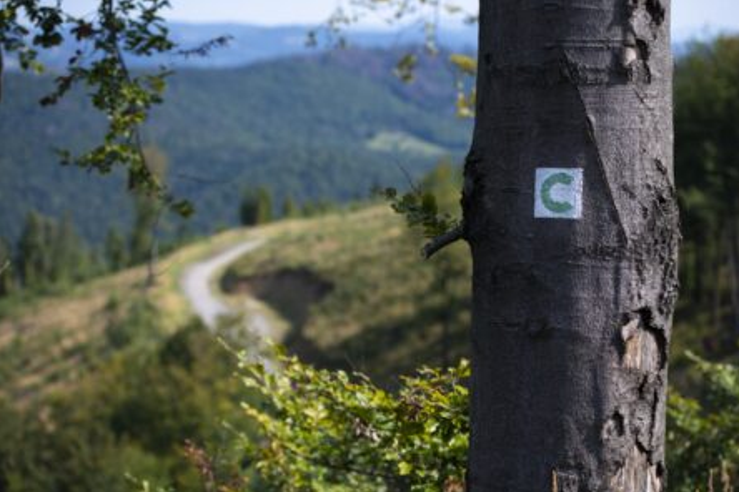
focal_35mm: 76
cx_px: 373
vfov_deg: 17.9
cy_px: 246
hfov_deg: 26.7
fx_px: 1560
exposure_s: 1/2500
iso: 250
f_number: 3.5
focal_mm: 75
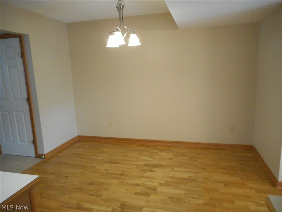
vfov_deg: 54.9
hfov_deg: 69.4
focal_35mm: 25
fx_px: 204
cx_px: 141
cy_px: 106
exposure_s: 1/25
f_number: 3.7
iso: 500
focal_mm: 4.5
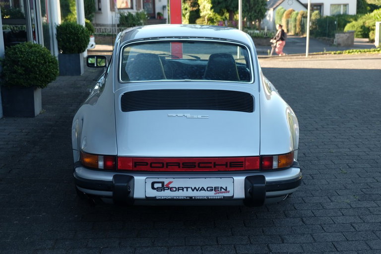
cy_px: 127
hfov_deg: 36.9
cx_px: 190
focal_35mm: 54
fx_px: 571
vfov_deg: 25.1
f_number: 3.6
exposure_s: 1/120
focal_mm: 35.8
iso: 200
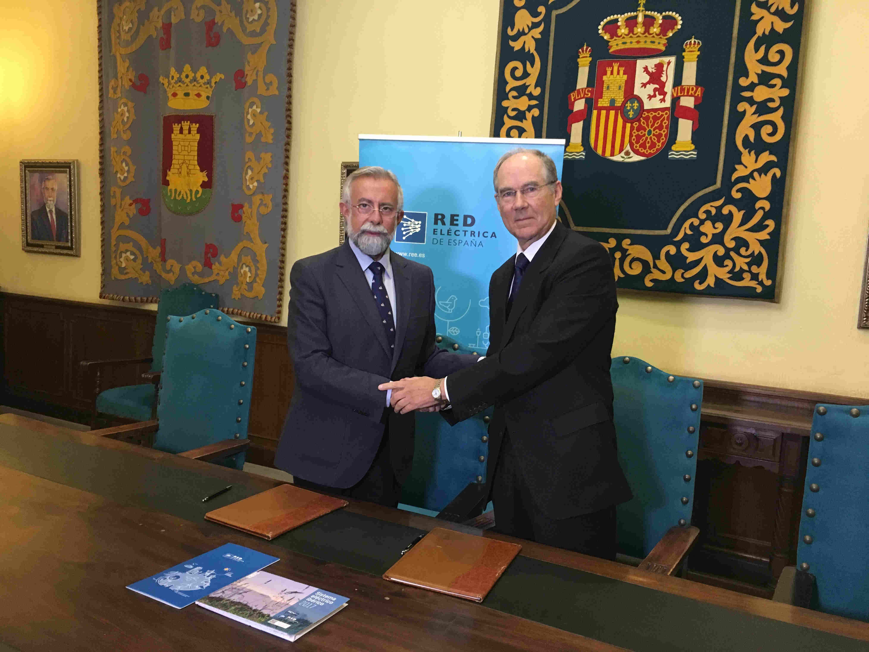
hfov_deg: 61.7
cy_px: 326
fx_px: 728
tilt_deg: -4.9
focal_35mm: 29
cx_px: 434
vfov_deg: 48.2
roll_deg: -3.7
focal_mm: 4.15
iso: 200
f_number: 2.2
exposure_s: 1/25
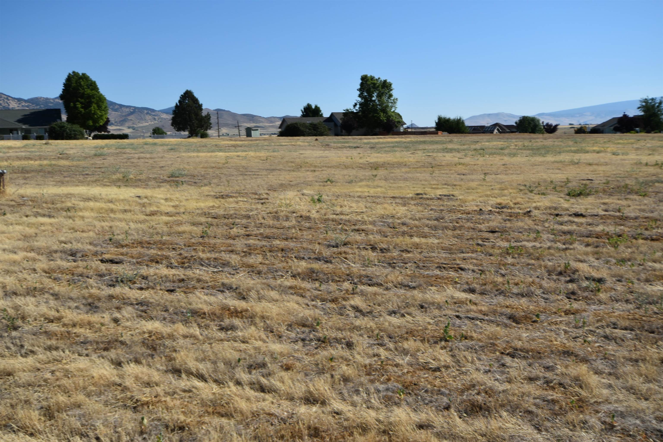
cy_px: 221
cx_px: 332
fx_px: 663
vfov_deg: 36.9
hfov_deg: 53.1
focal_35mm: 36
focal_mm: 24
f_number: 9
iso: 100
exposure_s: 1/320
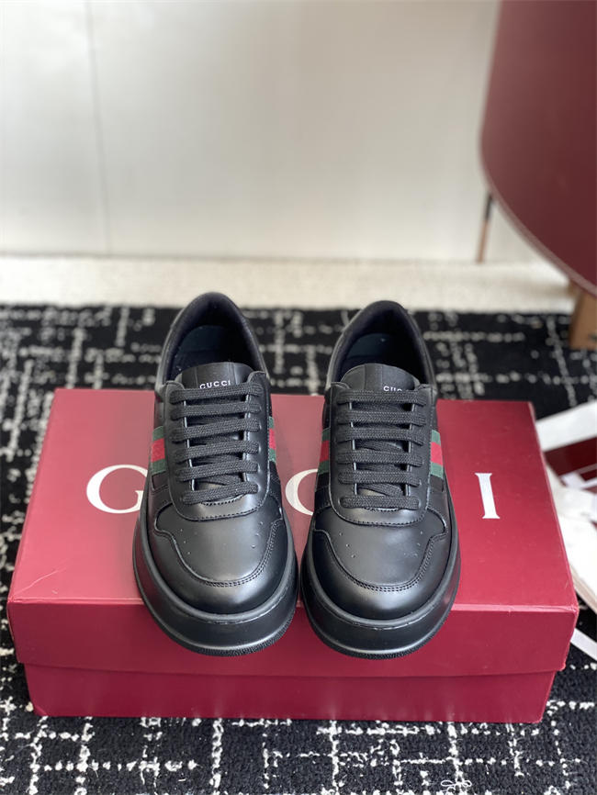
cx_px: 298
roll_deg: -2.5
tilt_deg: -38.6
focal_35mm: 52
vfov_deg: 36.8
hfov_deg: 28.0
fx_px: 1195
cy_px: 398
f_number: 2
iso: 50
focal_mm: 6
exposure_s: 1/122
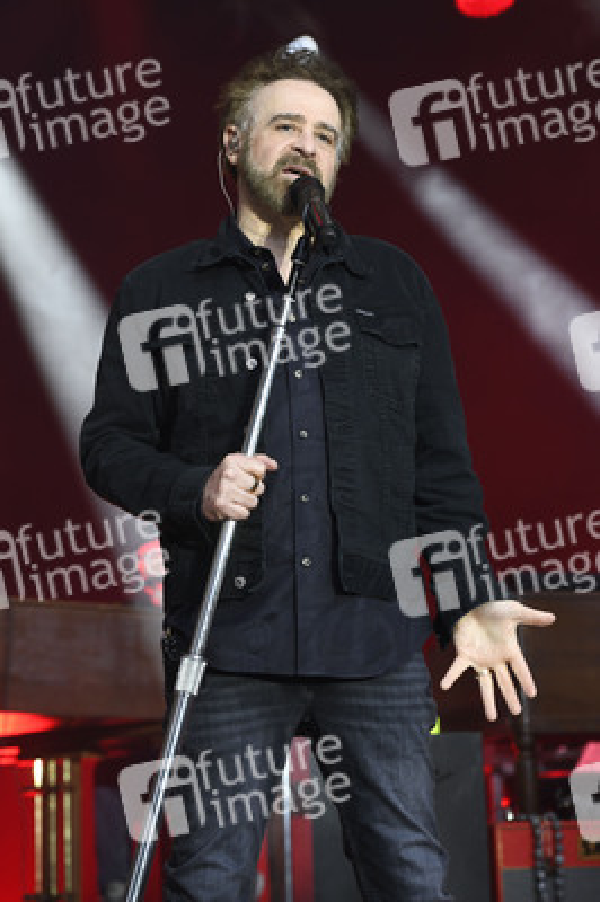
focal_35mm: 90
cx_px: 300
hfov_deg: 15.2
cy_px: 451
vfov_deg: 22.6
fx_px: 2254
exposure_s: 1/500
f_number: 5
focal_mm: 90
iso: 800
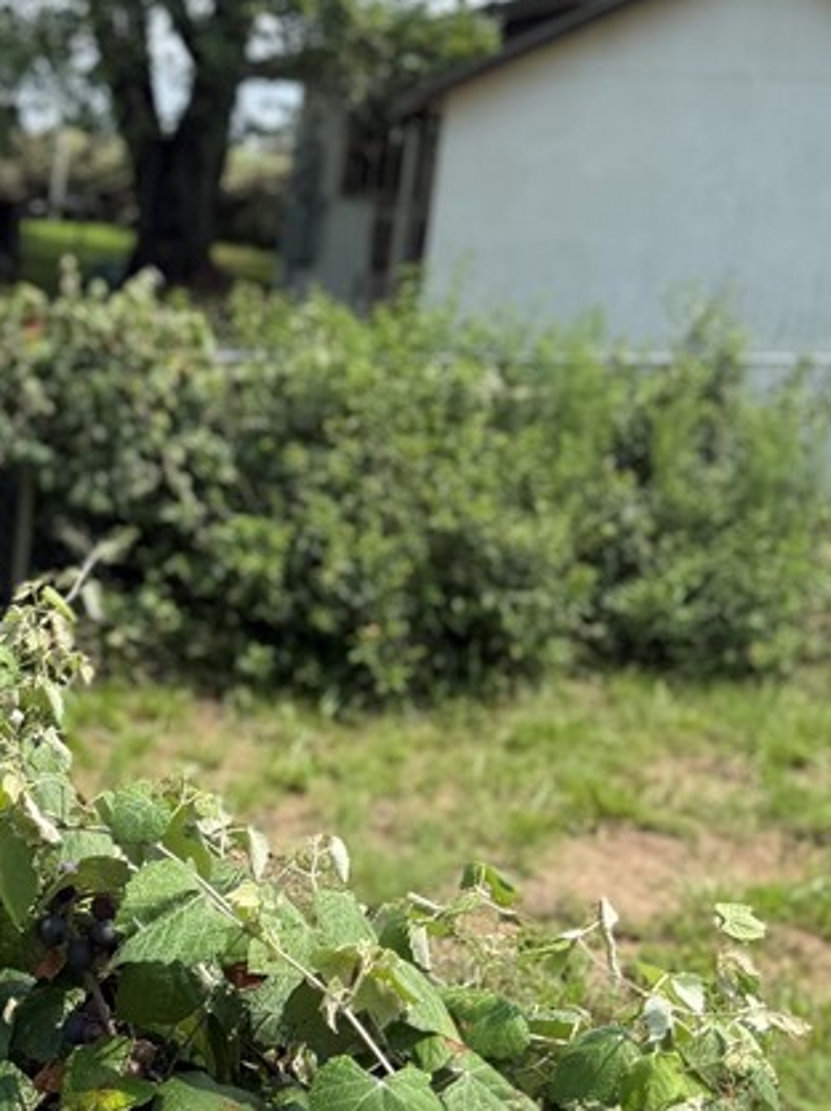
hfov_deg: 22.8
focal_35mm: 59
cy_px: 365
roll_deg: -5.0
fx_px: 1891
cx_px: -165
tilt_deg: -4.9
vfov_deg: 32.4
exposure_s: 1/3584
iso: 80
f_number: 1.78
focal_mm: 6.76
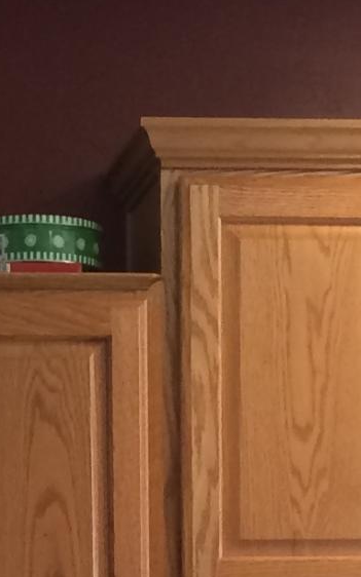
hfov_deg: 8.0
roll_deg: +2.0
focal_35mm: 164
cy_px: 1129
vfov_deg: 11.6
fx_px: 2583
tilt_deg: -9.0
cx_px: 69
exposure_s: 1/30
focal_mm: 4.15
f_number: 2.2
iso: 100
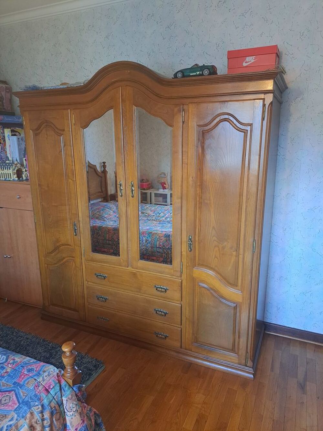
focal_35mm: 24
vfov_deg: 71.6
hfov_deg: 56.8
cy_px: 216
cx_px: 162
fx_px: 299
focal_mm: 5.23
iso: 250
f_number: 1.8
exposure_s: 1/33
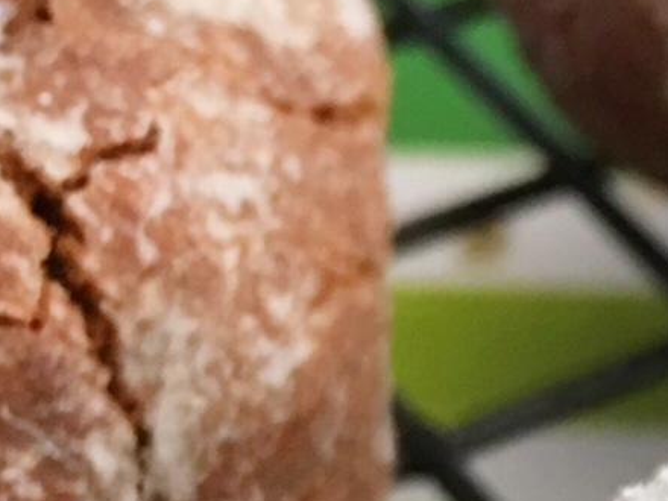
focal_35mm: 133
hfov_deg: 13.1
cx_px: 1284
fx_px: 2567
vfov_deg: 10.5
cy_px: 905
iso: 50
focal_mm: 4.15
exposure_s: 1/4
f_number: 2.2
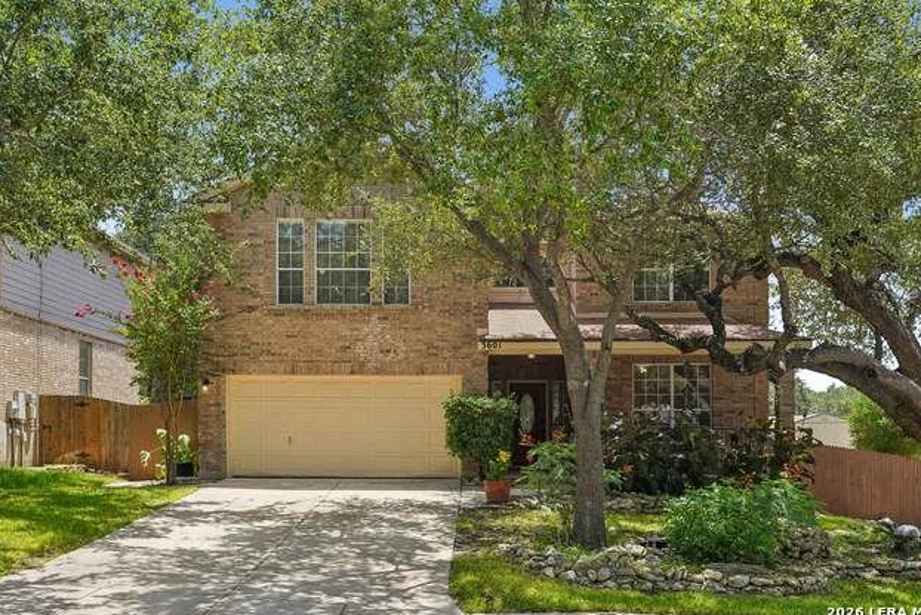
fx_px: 921
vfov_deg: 36.9
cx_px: 471
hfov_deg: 53.1
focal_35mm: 36
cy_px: 305
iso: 100
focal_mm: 35
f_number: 8
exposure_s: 1/60
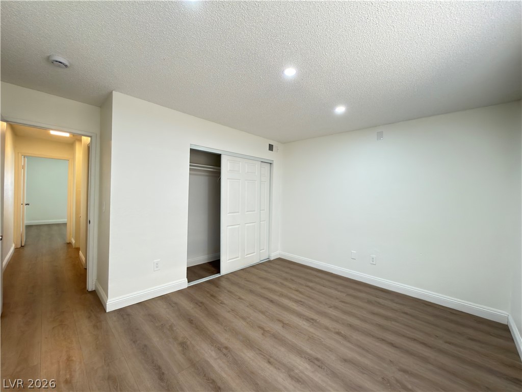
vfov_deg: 85.7
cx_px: 261
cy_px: 196
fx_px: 211
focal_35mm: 14
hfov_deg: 102.1
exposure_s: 1/30
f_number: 2.2
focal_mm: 2.22
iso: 125
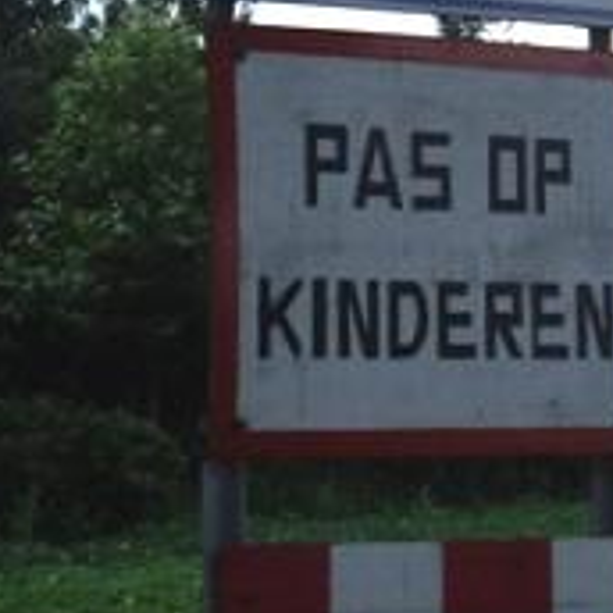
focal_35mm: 125
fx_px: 2504
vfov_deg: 14.0
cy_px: 314
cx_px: 602
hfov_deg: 13.8
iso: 64
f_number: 2.8
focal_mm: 7.9
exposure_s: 1/1000
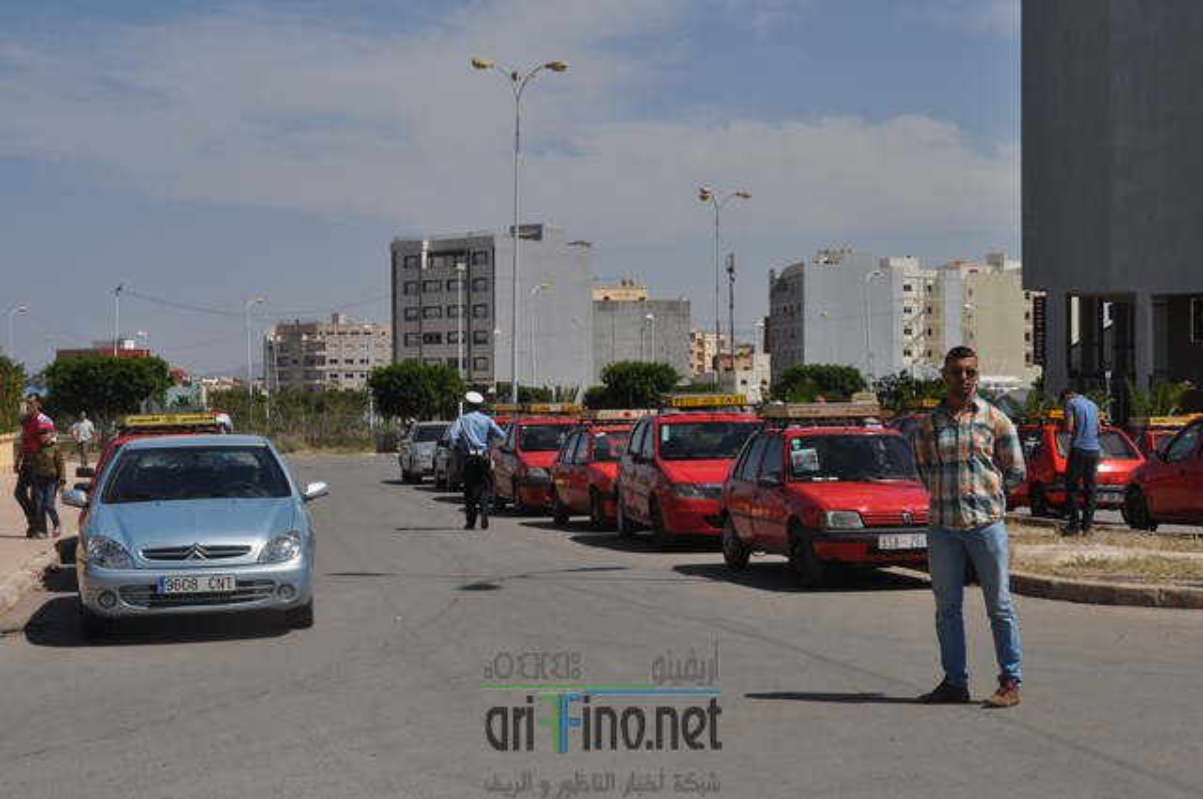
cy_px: 400
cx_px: 602
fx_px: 2203
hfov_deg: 30.5
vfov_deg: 20.6
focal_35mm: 66
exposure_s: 1/400
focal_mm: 44
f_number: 10
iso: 200
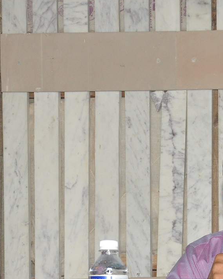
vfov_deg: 11.5
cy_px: 271
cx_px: 212
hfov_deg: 9.2
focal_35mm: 167
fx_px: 1378
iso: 1000
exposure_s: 1/125
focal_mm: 40
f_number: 7.1
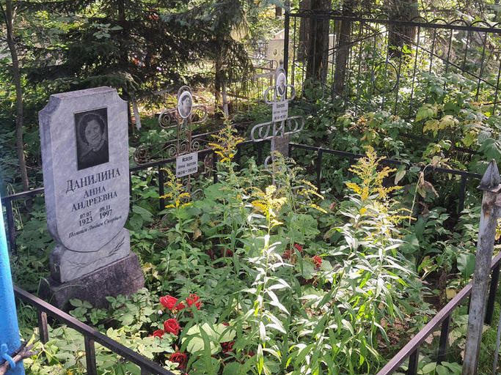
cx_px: 270
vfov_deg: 36.8
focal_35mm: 39
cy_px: 197
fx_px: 564
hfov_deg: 47.8
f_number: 1.7
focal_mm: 4.32
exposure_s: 1/100
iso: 64
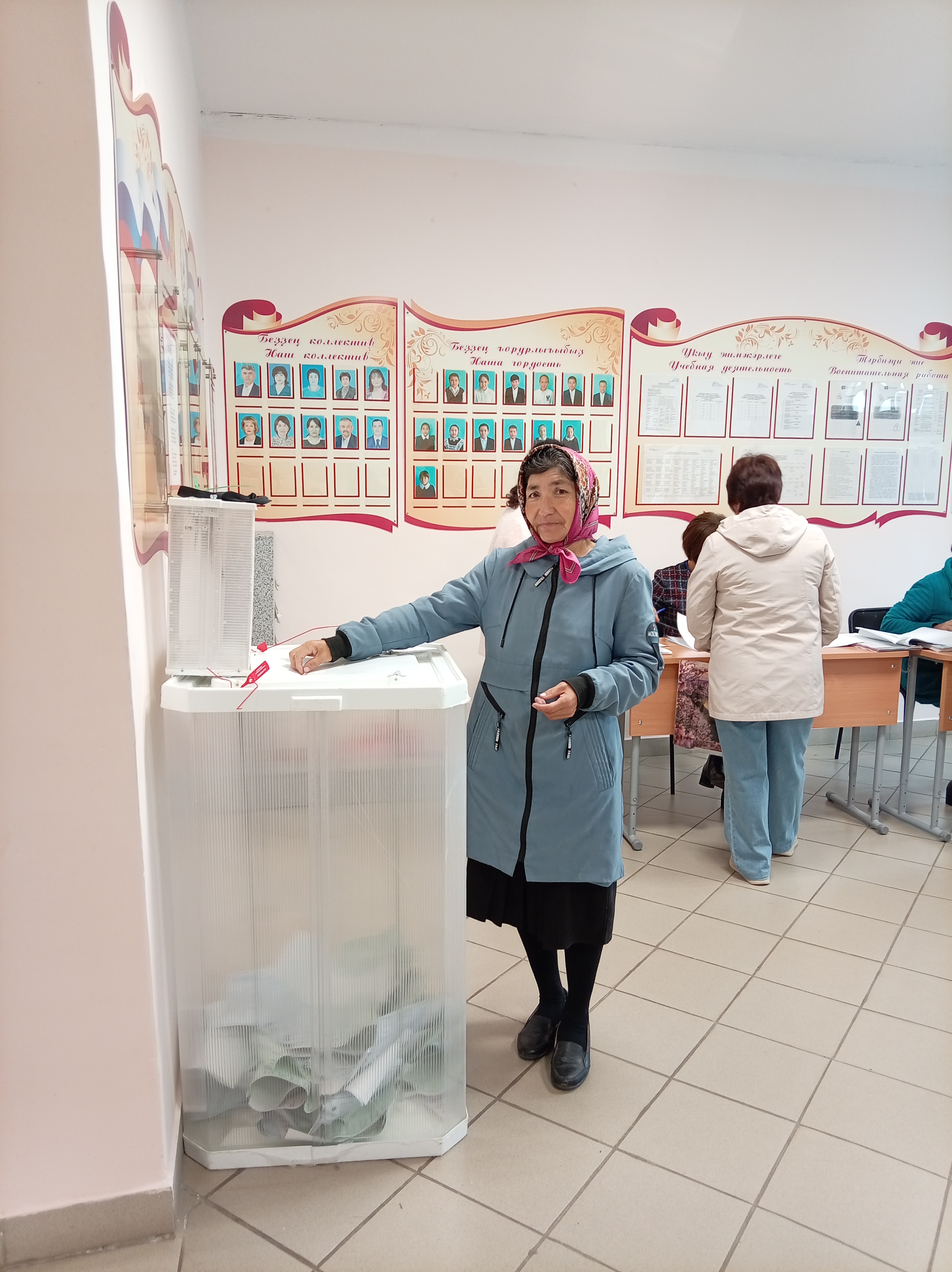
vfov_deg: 69.4
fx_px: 917
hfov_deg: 54.8
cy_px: 636
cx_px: 476
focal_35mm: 25
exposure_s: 1/25
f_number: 1.8
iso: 300
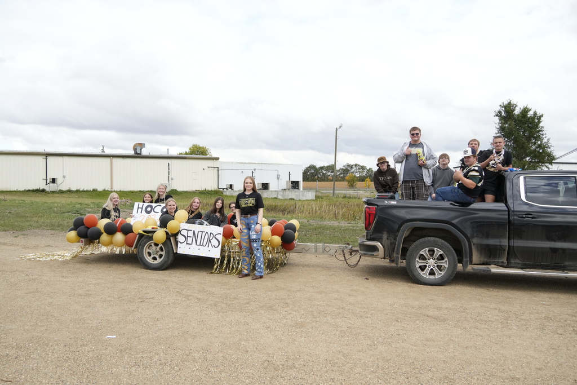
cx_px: 288
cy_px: 192
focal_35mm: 30
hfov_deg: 61.9
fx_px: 481
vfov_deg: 43.6
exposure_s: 1/2000
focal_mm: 20
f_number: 4.5
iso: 640
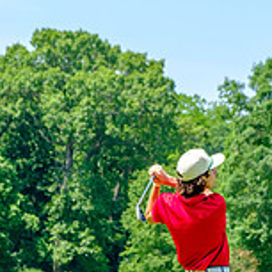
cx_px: 183
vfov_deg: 8.4
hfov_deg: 8.4
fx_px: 1840
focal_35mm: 207
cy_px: 306
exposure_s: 1/500
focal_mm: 55
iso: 200
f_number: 5
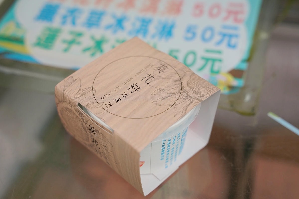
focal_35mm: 56
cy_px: 100
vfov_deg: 24.2
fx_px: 465
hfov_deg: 35.6
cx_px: 150
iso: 1000
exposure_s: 1/60
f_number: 4
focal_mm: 56
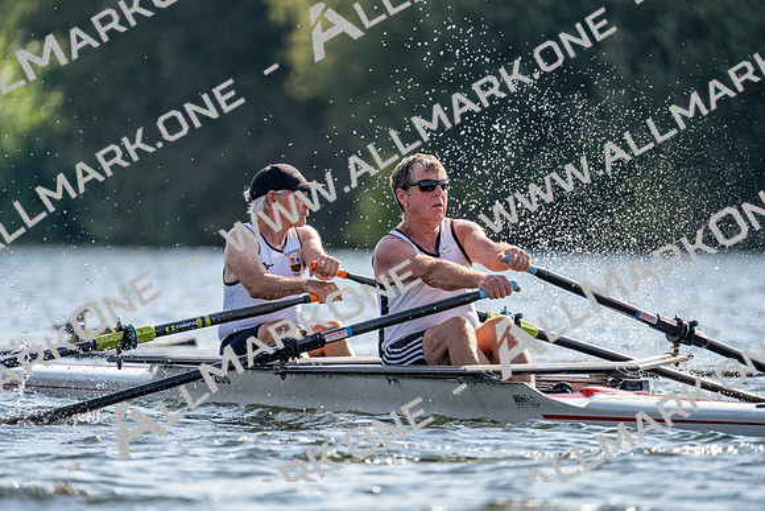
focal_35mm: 547
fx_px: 11626
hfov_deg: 3.8
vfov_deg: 2.5
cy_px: 256
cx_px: 382
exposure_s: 1/1600
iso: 400
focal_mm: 547
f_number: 6.3
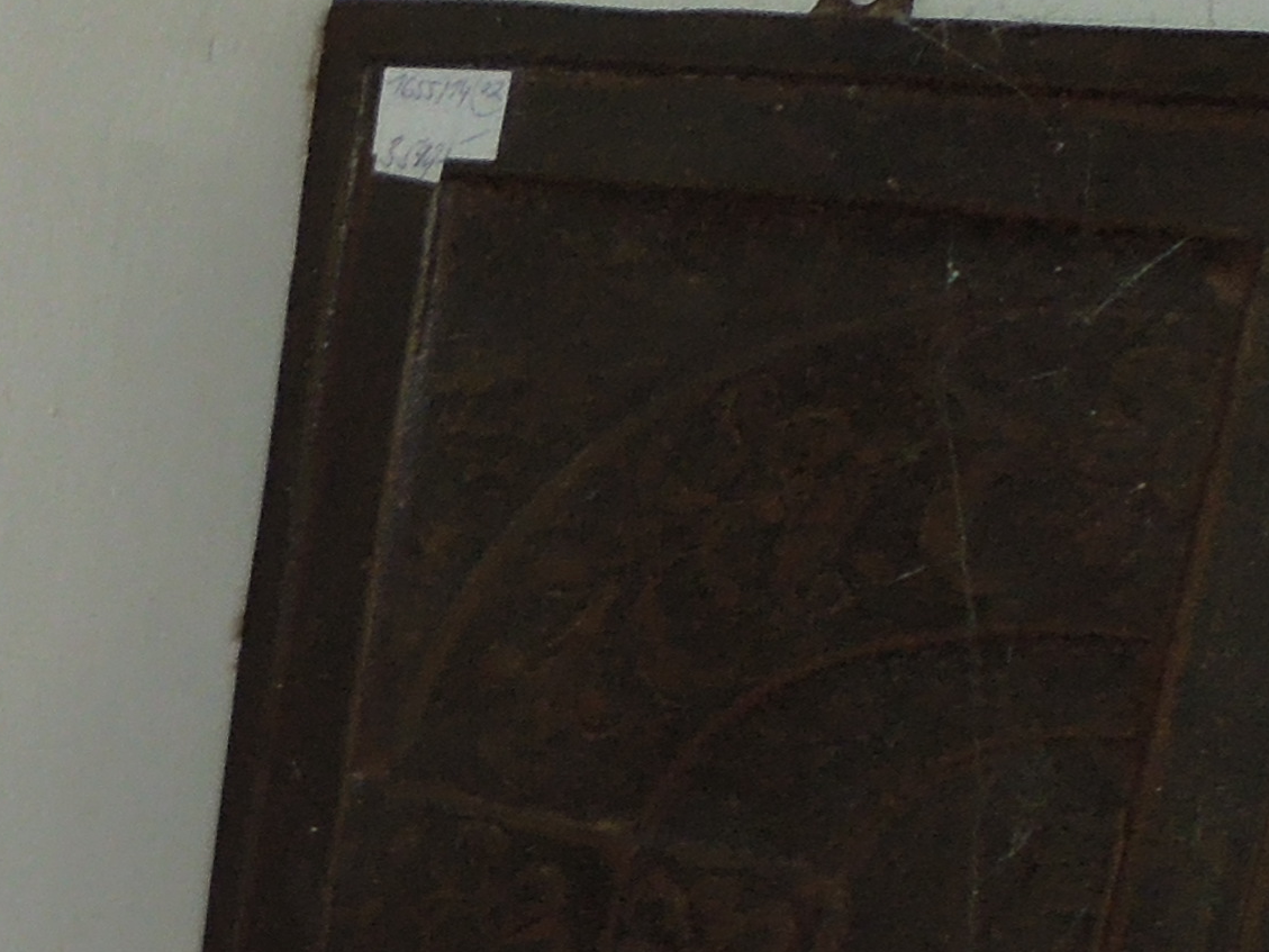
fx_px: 3740
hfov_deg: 15.7
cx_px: -1184
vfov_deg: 13.5
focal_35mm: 102
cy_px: 1487
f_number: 3.3
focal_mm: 4.5
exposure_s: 1/30
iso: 200
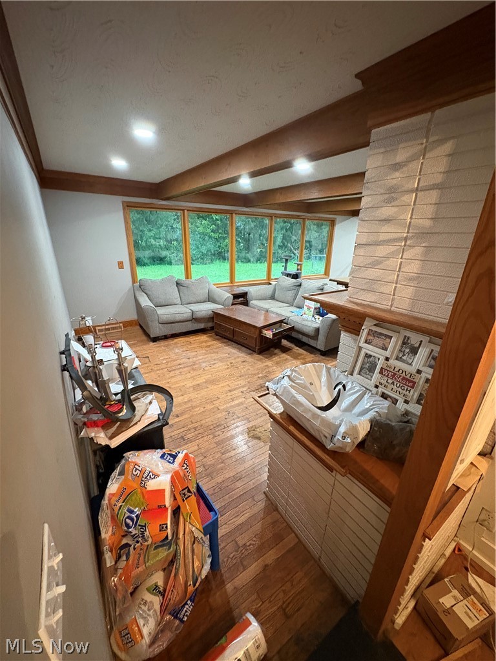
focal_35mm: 14
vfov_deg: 102.1
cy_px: 330
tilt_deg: -21.2
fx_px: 267
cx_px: 248
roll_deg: -1.0
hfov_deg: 85.7
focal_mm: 2.22
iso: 800
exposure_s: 1/40
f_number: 2.2
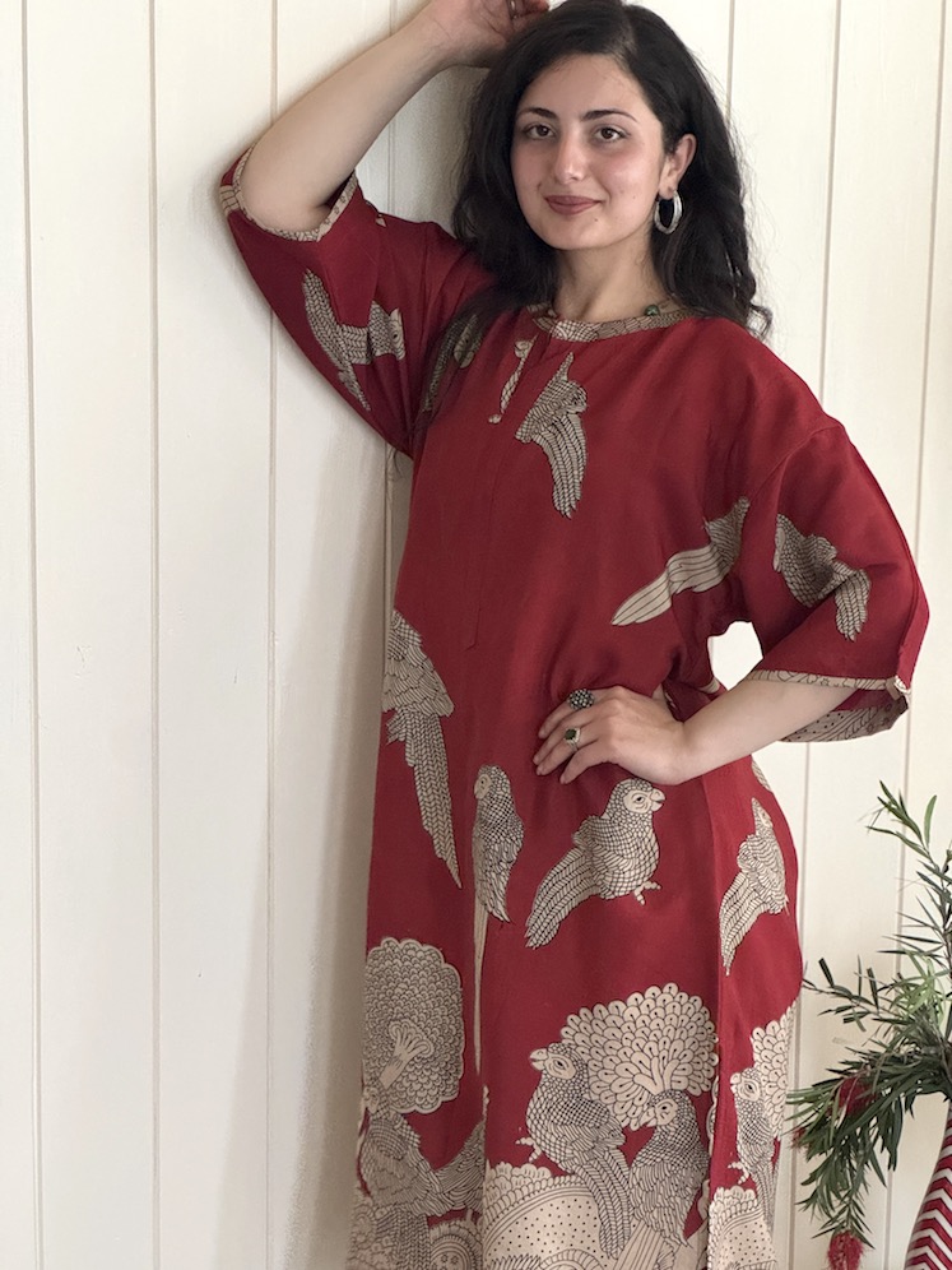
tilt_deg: -10.3
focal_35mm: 77
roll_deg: -0.6
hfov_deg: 19.1
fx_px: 2824
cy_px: 635
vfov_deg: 25.3
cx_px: 476
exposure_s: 1/50
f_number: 2.8
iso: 500
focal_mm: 9
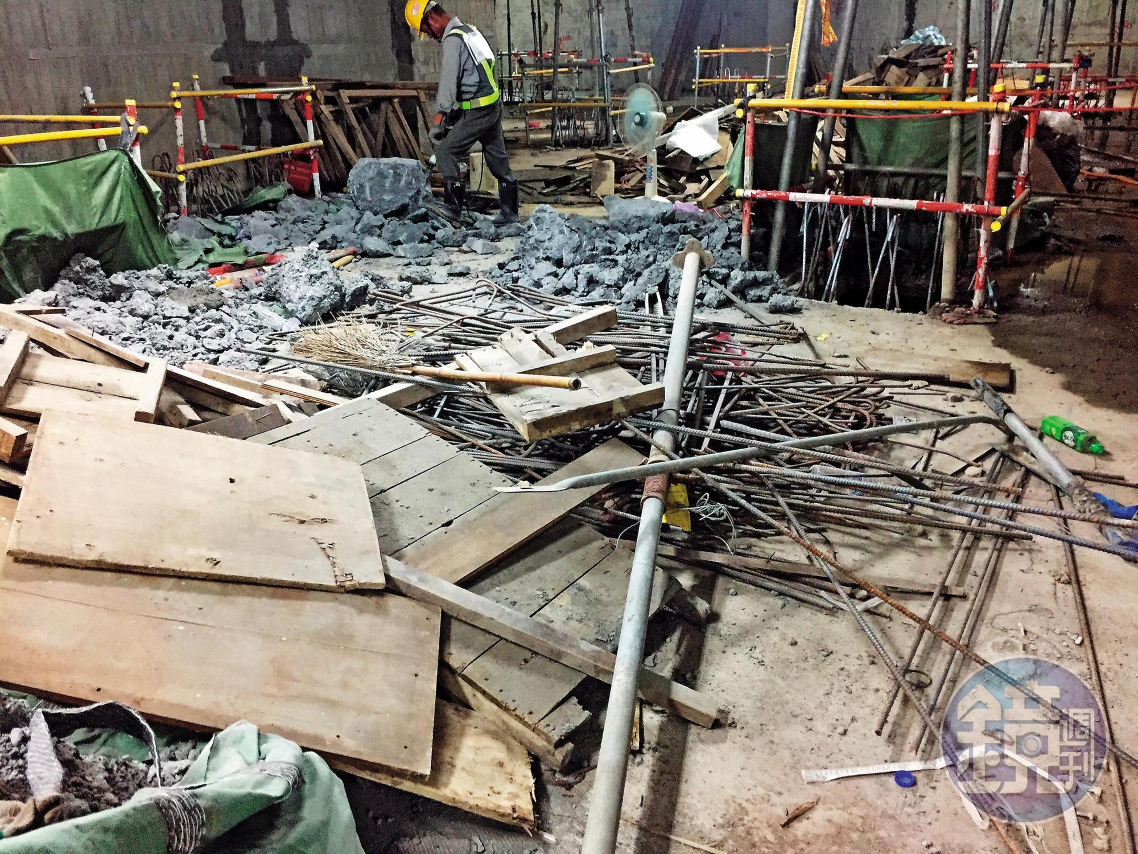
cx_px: 569
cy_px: 427
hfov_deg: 61.7
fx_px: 953
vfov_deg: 48.2
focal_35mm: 29
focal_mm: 4.15
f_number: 2.2
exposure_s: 1/15
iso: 250
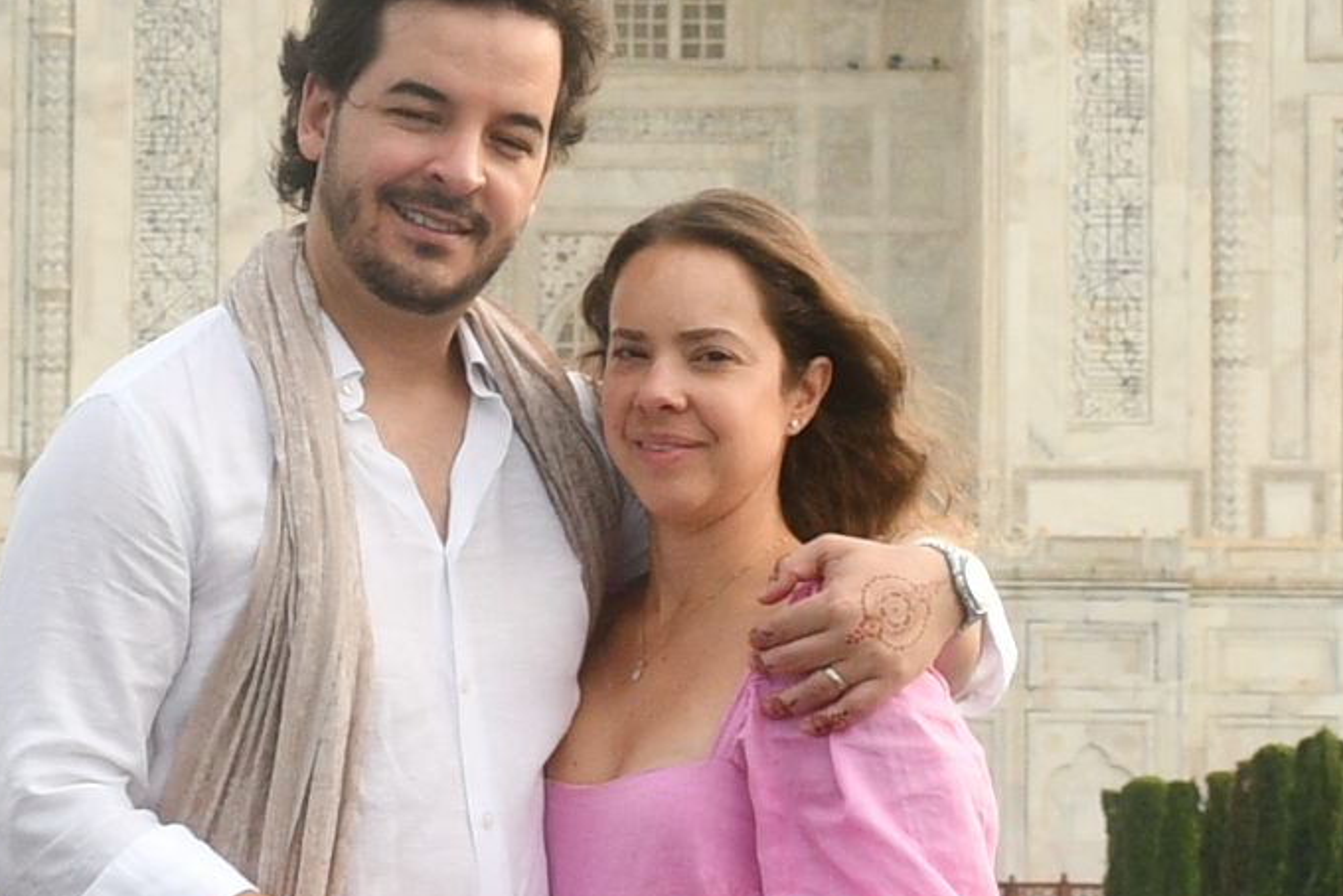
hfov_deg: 9.3
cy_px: 73
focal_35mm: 221
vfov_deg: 6.2
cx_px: 308
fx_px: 8248
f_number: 6.3
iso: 200
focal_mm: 24
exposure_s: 1/200
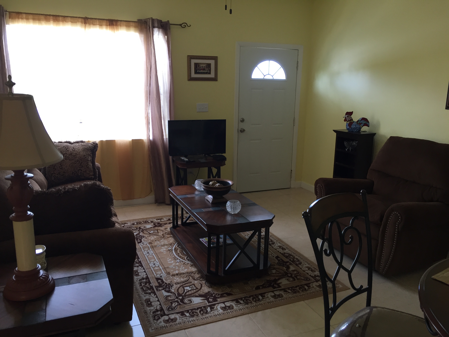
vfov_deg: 48.2
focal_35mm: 29
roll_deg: -1.3
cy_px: 168
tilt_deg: -11.8
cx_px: 224
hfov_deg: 61.7
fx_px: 376
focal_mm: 4.15
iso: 32
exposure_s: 1/30
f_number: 2.2
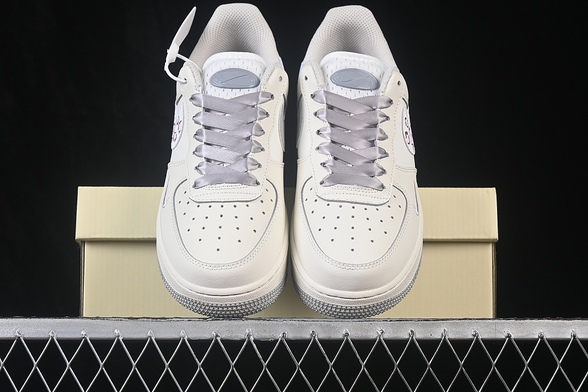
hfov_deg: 27.0
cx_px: 294
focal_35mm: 75
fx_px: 1225
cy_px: 196
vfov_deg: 18.2
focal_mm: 50
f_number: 8
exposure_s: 1/80
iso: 160
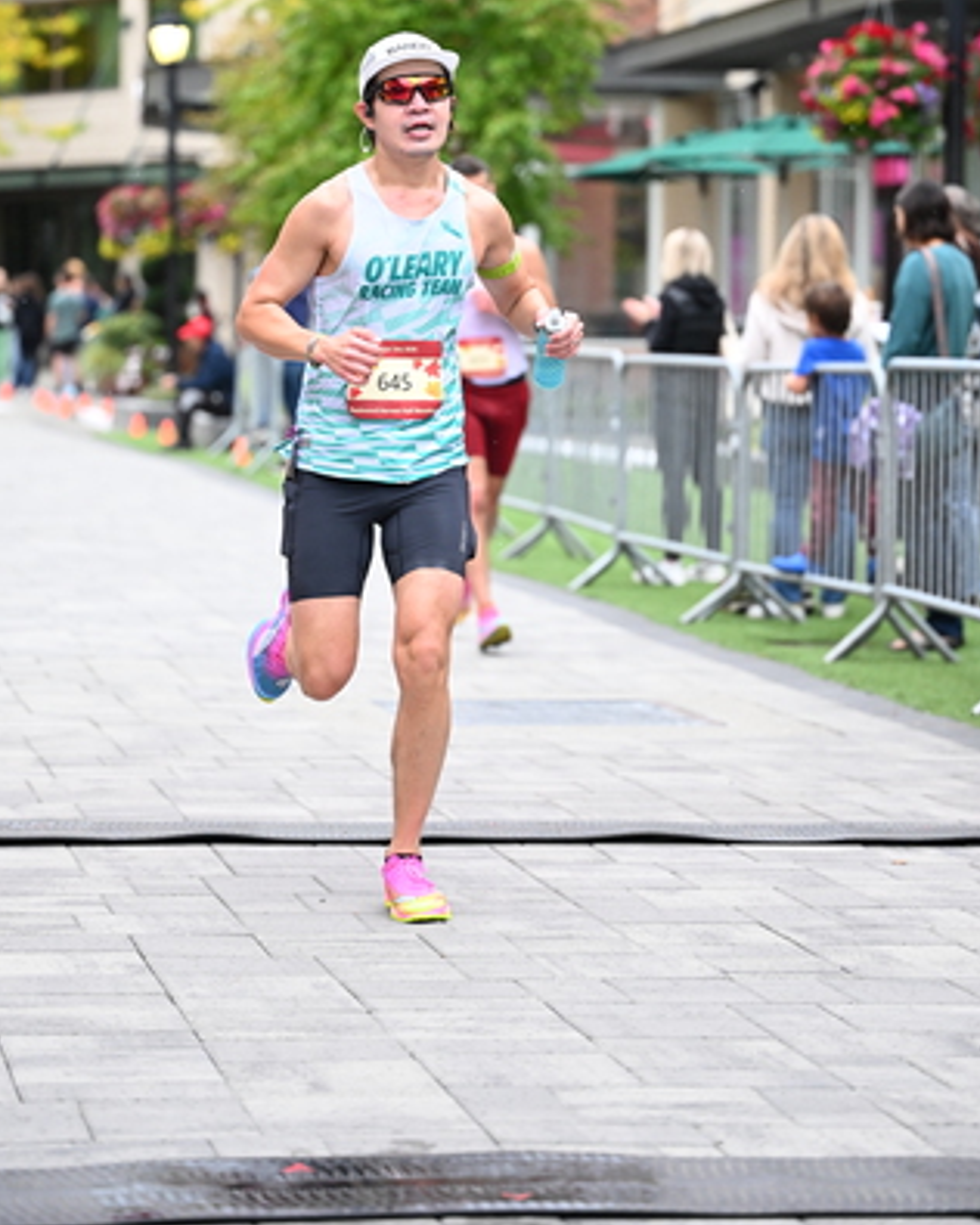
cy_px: 403
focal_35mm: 123
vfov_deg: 15.6
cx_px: 464
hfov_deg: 12.5
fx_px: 4459
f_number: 2.8
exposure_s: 1/1250
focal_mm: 94
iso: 1600
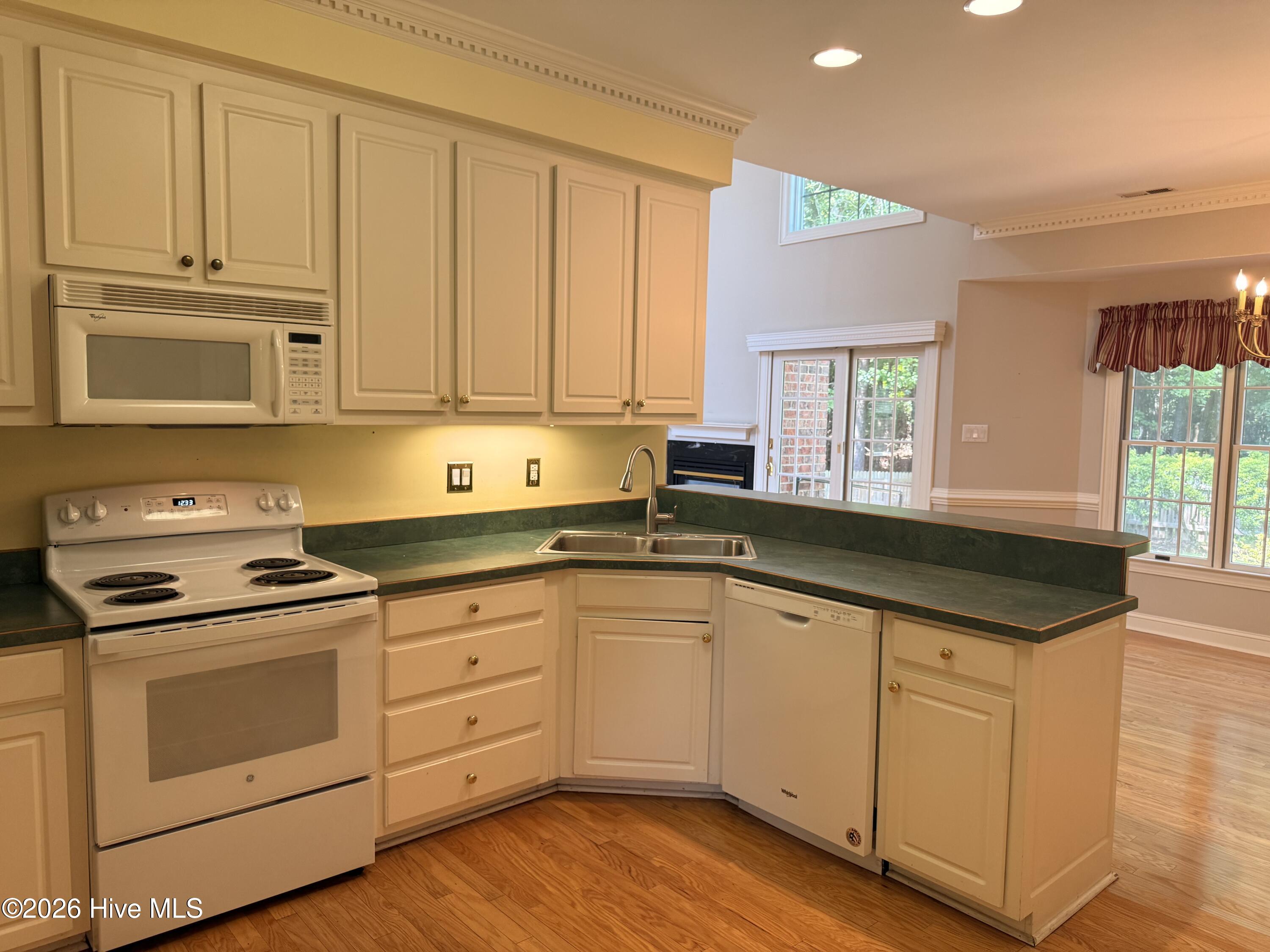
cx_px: 635
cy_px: 476
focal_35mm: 24
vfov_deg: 56.8
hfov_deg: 71.6
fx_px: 881
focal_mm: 6.76
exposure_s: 1/120
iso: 160
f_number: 1.78
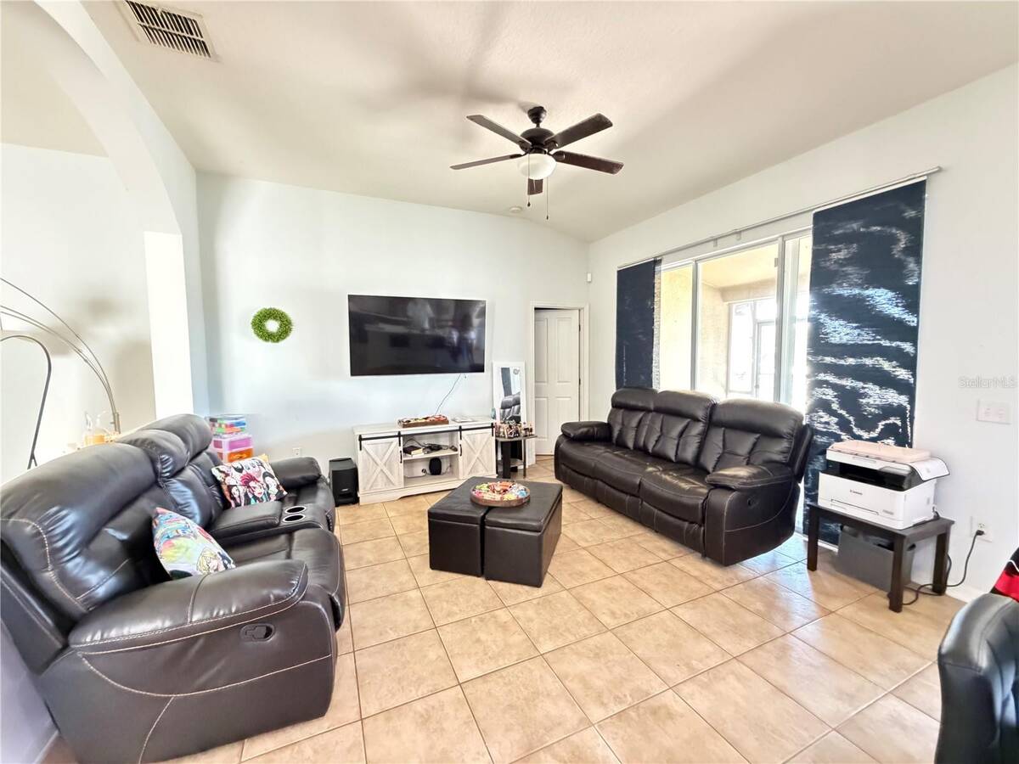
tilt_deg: -4.6
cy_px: 382
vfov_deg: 85.7
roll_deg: +0.7
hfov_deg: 102.1
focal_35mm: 14
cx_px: 510
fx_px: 412
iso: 1600
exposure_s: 1/30
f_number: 2.2
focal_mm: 2.22
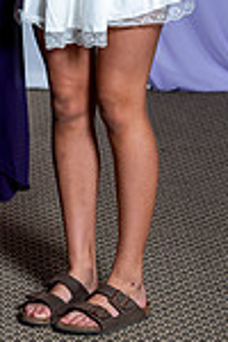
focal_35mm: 285
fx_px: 2707
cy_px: -130
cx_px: -7
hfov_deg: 4.8
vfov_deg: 7.1
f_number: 5.6
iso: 200
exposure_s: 1/200
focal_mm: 95
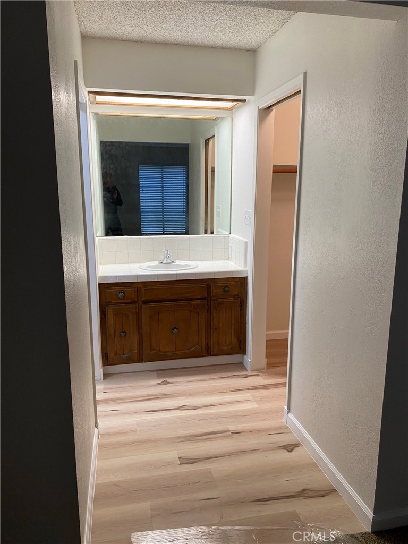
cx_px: 204
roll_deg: +0.3
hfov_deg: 53.1
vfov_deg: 67.3
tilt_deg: -11.8
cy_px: 272
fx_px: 409
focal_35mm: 26
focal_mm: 4.25
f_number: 1.8
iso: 80
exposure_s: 1/60
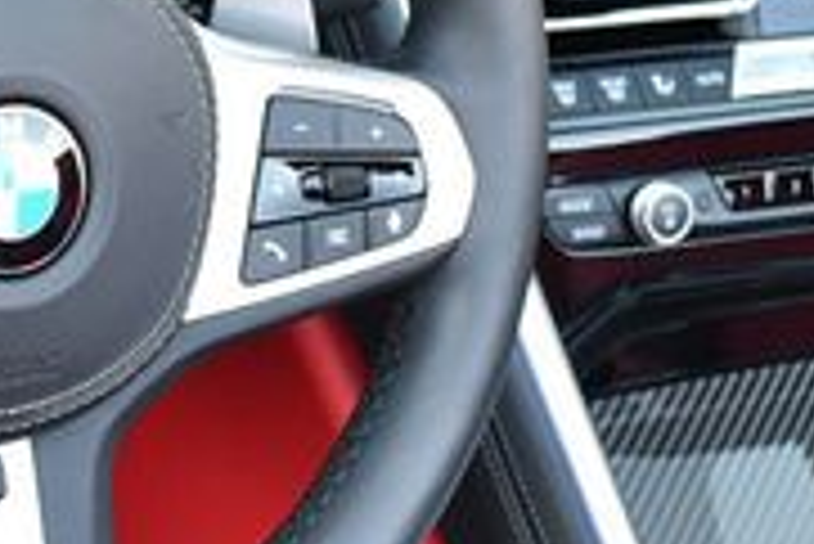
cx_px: 184
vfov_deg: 8.1
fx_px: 3847
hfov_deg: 12.0
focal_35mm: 170
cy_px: 180
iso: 800
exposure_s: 1/200
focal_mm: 24
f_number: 4
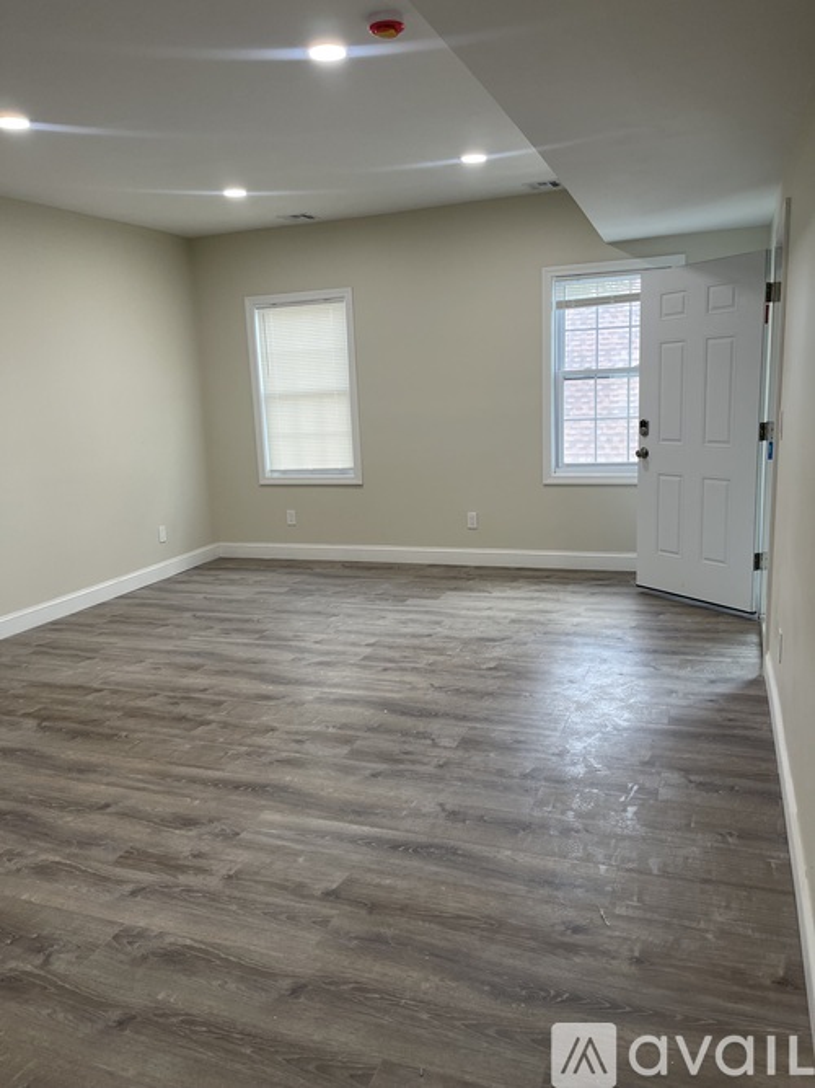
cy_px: 544
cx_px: 408
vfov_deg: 69.4
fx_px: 785
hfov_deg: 54.9
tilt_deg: -11.3
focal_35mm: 25
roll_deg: +3.1
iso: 100
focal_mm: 5.1
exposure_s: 1/120
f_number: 1.6
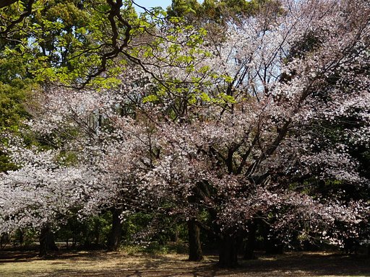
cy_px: 138
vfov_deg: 25.2
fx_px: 620
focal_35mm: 58
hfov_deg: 33.2
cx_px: 185
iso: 80
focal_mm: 10.4
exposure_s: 1/640
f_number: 4
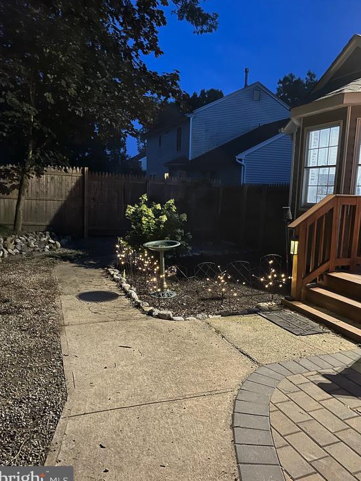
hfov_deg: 51.4
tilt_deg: -7.9
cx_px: 180
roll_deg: -0.7
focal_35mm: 27
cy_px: 243
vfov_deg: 65.3
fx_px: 375
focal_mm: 5.1
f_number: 1.6
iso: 1250
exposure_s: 1/24
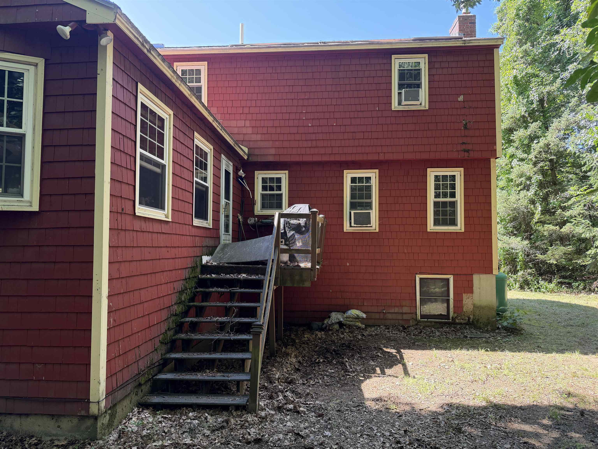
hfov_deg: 71.6
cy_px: 224
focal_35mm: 24
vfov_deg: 56.8
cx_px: 299
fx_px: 415
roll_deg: +1.3
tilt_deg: +2.8
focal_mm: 6.76
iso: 125
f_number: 1.78
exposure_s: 1/213
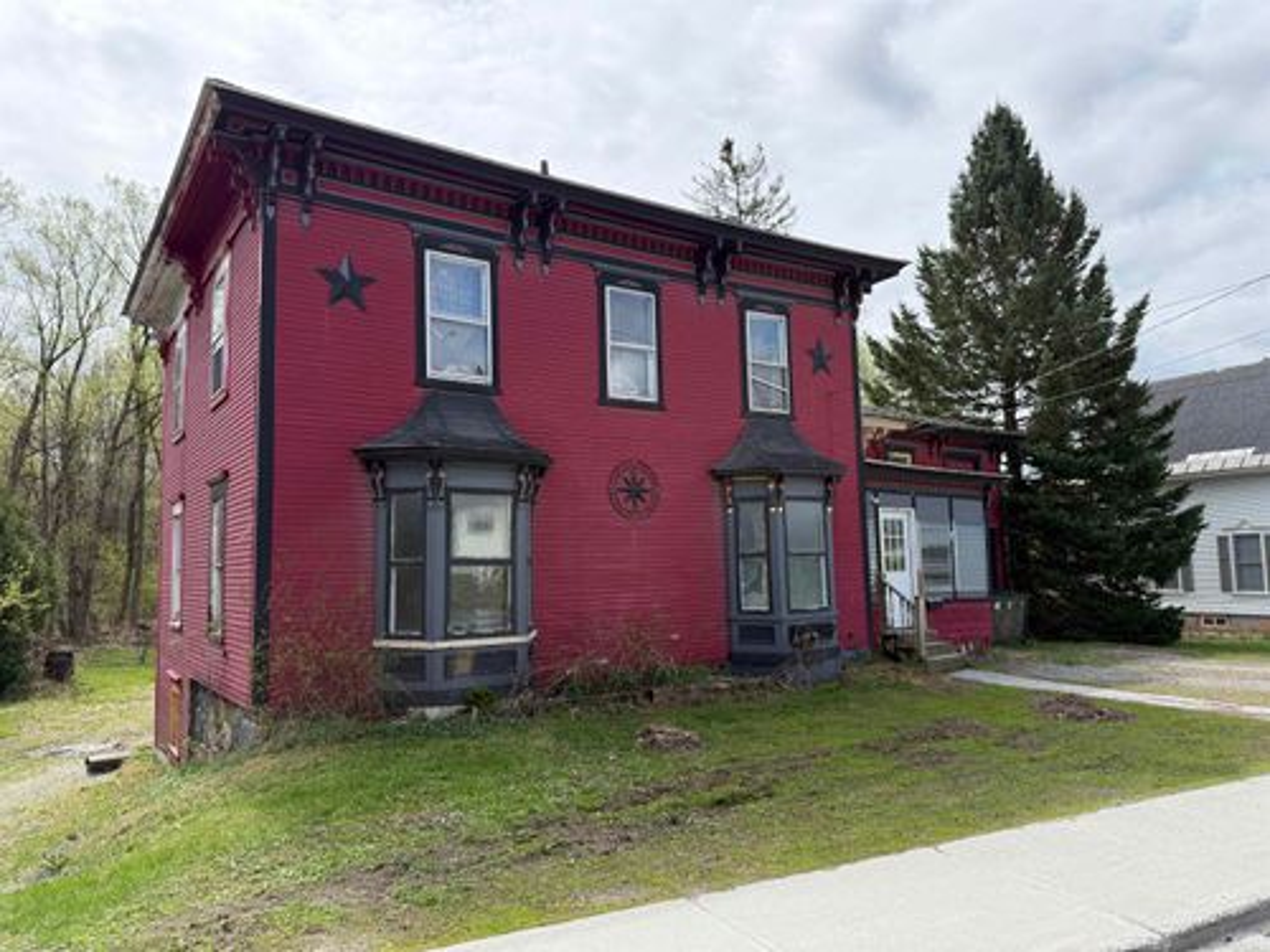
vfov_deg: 56.8
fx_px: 881
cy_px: 476
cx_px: 635
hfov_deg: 71.6
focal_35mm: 24
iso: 100
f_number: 1.78
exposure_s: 1/3279
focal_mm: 6.76
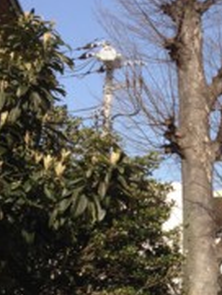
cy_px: 196
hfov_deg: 16.2
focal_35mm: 87
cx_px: 274
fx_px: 743
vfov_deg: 22.4
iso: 64
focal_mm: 4.28
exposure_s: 1/1255
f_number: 2.4
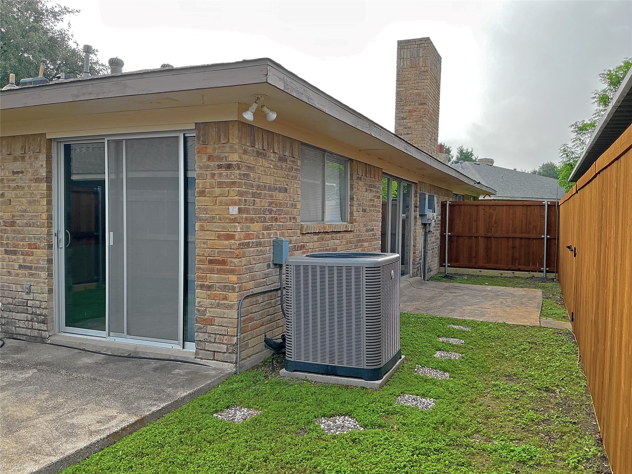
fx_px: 529
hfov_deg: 61.7
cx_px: 316
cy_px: 237
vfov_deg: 48.2
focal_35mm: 29
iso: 25
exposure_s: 1/465
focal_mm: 3
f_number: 1.8
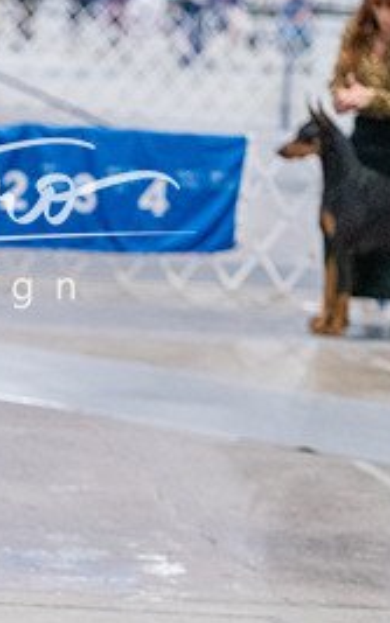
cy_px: 358
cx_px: -215
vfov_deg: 10.3
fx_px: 3467
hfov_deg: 6.3
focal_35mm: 204
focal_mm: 92
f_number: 3.2
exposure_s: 1/320
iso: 6400
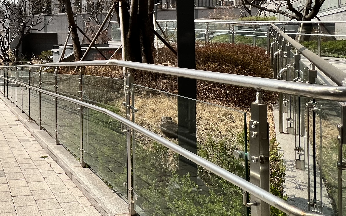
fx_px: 283
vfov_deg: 40.0
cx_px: 23
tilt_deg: +0.1
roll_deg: +0.6
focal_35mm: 30
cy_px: 40
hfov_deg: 53.5
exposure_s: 1/1623
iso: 32
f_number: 1.8
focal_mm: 1.57
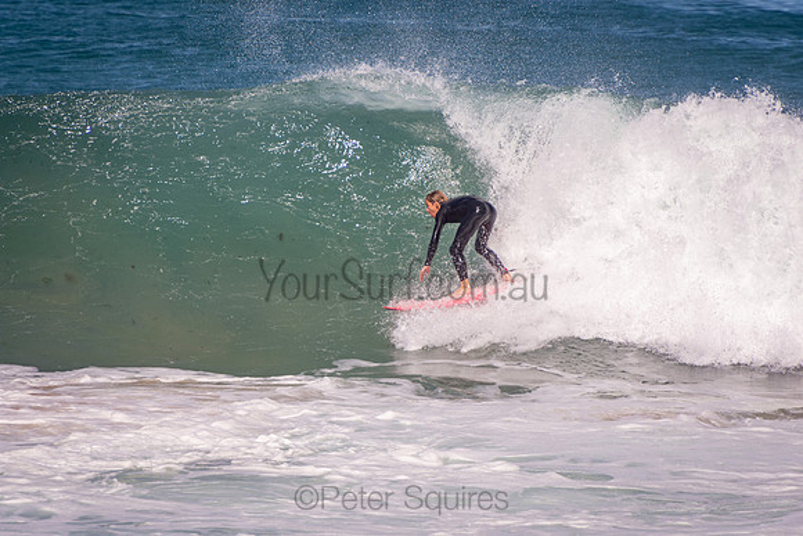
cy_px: 268
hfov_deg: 3.4
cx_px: 402
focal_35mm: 600
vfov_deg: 2.3
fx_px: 13386
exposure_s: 1/1250
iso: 160
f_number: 5.6
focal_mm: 400
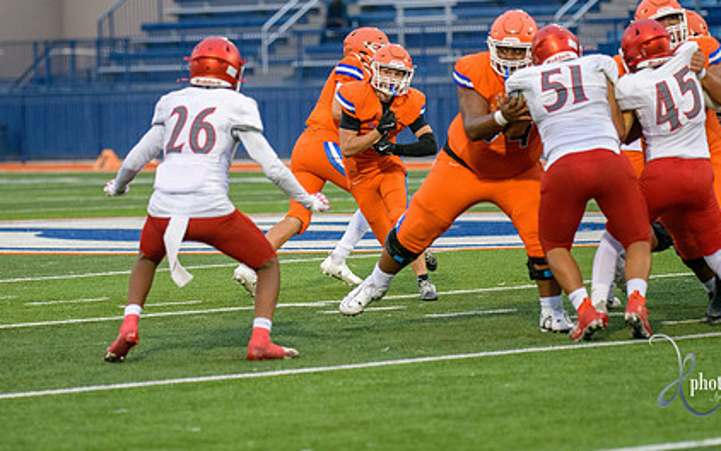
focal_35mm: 238
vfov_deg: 5.5
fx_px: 4678
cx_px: 337
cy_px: 129
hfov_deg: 8.8
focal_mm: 170
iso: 2500
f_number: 2.8
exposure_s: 1/2000
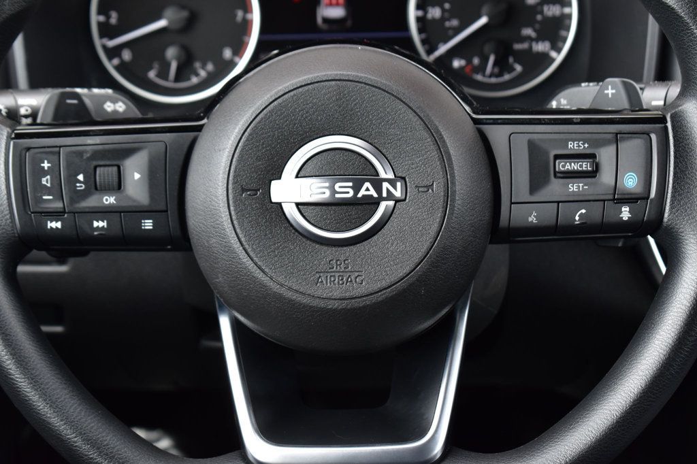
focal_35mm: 82
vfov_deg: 16.5
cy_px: 232
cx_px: 348
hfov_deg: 24.6
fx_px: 1597
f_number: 7.1
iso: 400
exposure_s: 1/40
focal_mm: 55
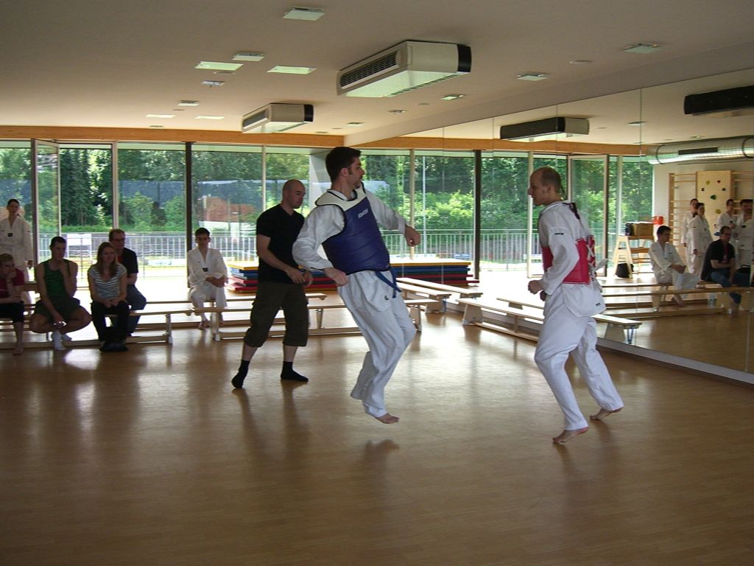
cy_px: 283
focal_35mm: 38
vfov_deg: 37.7
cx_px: 377
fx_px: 828
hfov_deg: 49.0
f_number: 2.8
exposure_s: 1/800
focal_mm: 7.9
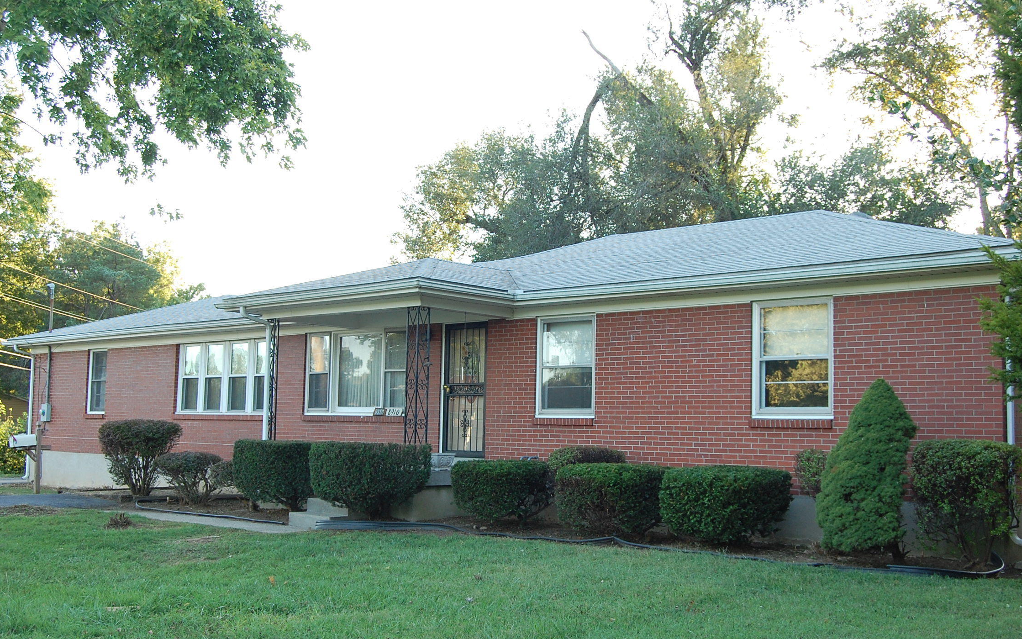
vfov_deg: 32.0
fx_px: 1114
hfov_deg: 49.3
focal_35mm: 40
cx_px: 510
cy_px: 338
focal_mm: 26
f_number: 8
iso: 400
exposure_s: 1/50
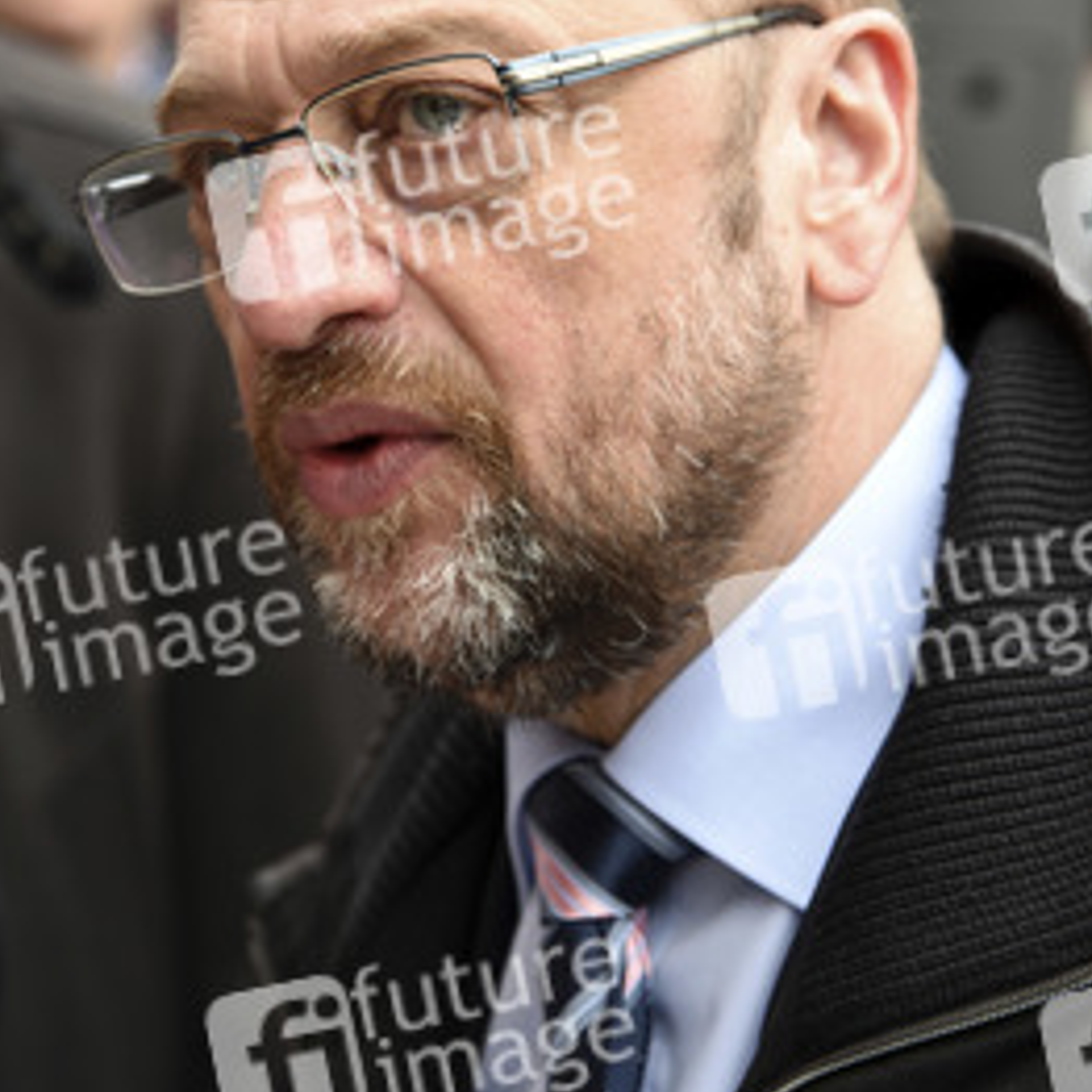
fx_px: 4854
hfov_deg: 12.8
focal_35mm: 136
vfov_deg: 12.8
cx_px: 542
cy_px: 413
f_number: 5.6
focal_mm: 105
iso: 320
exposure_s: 1/160
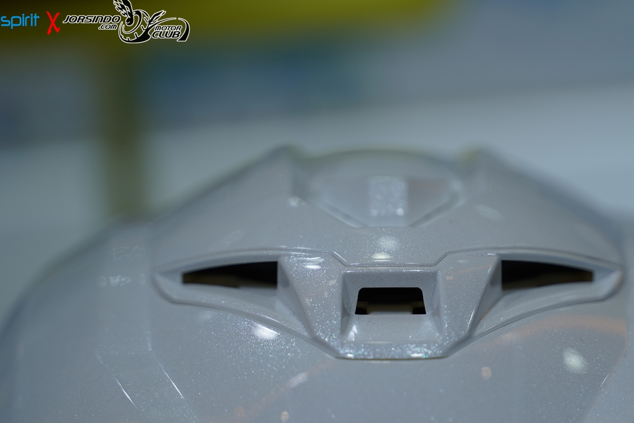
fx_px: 1638
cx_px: 396
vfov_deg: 14.7
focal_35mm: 93
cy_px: 301
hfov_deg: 21.9
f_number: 2.8
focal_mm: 62
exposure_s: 1/1600
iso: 100
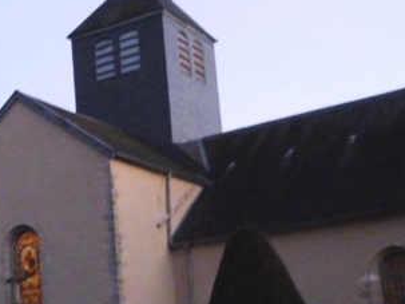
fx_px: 889
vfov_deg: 19.4
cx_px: 87
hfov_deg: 25.3
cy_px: 167
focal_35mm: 76
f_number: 3.6
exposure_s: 1/13
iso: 800
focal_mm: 6.5
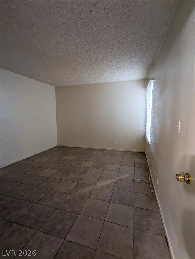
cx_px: 98
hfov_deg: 78.3
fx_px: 120
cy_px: 130
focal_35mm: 16
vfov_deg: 94.4
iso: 212
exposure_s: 1/24
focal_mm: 2.35
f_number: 2.2
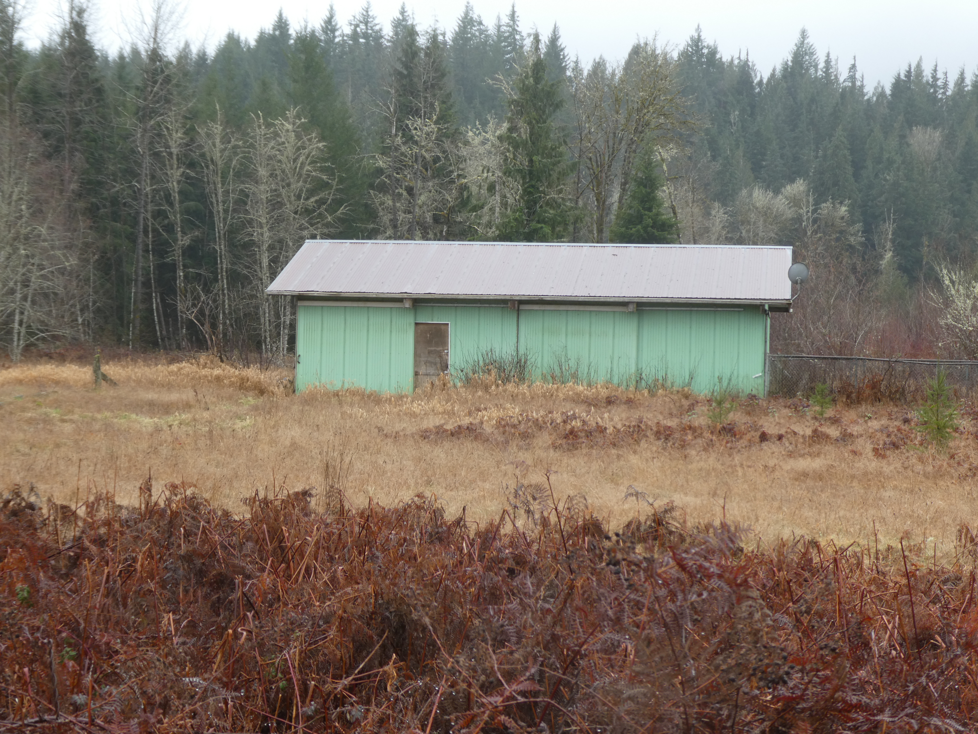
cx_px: 489
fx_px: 2091
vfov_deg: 19.9
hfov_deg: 26.3
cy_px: 367
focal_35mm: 74
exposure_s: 1/100
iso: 80
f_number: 4.6
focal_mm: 13.2
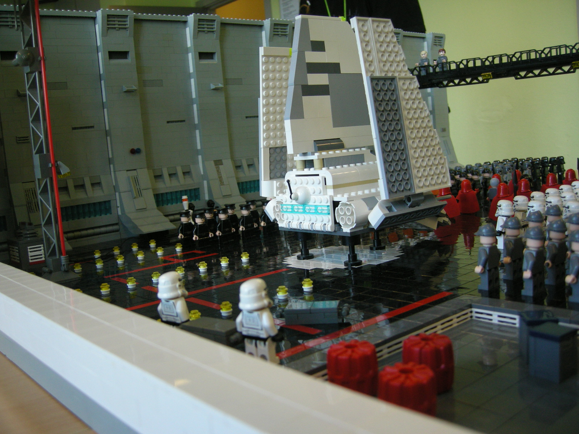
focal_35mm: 36
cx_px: 290
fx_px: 602
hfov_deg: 51.4
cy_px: 217
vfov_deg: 39.7
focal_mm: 7.5
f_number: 2.7
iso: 164
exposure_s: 1/60.3
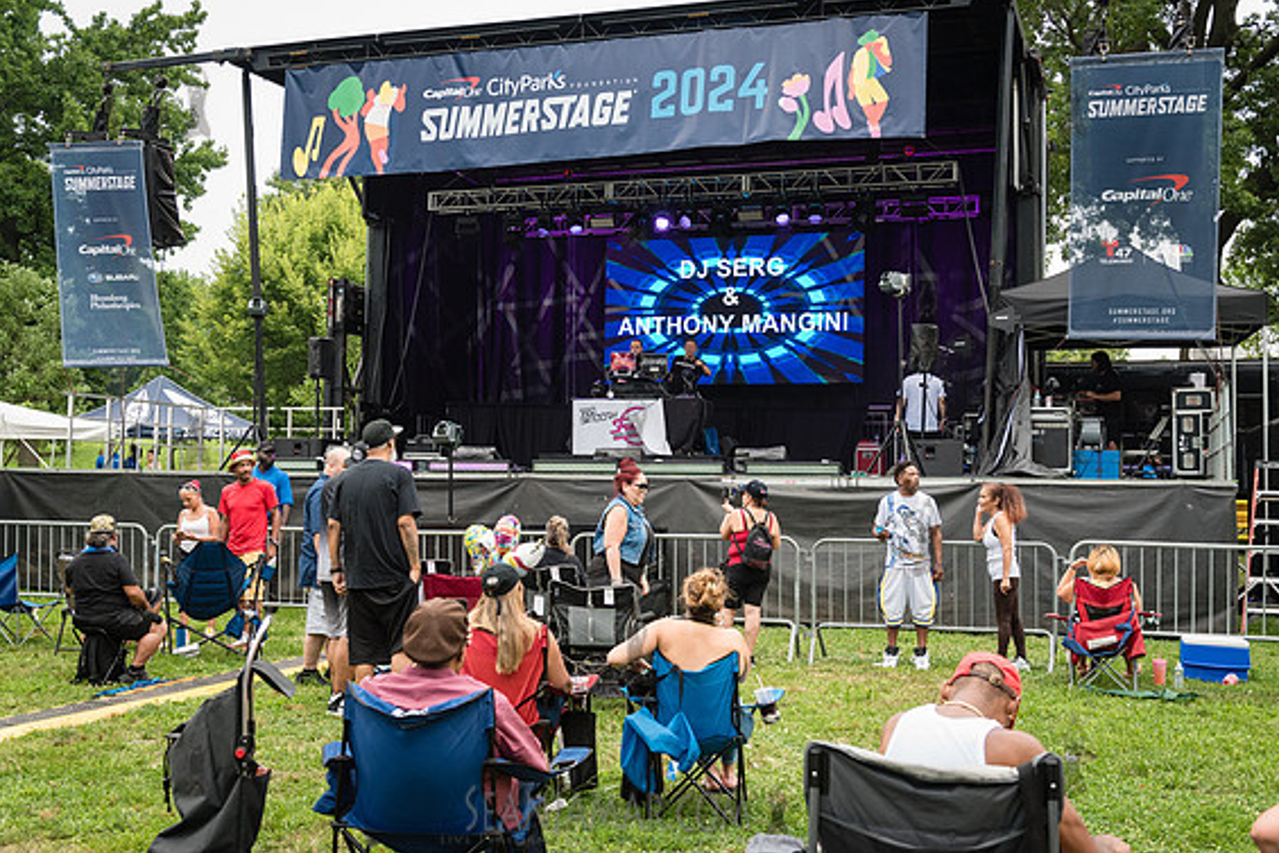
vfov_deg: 34.2
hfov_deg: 49.5
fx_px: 1386
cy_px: 426
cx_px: 634
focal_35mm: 39
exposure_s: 1/400
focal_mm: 38
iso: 1000
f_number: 4
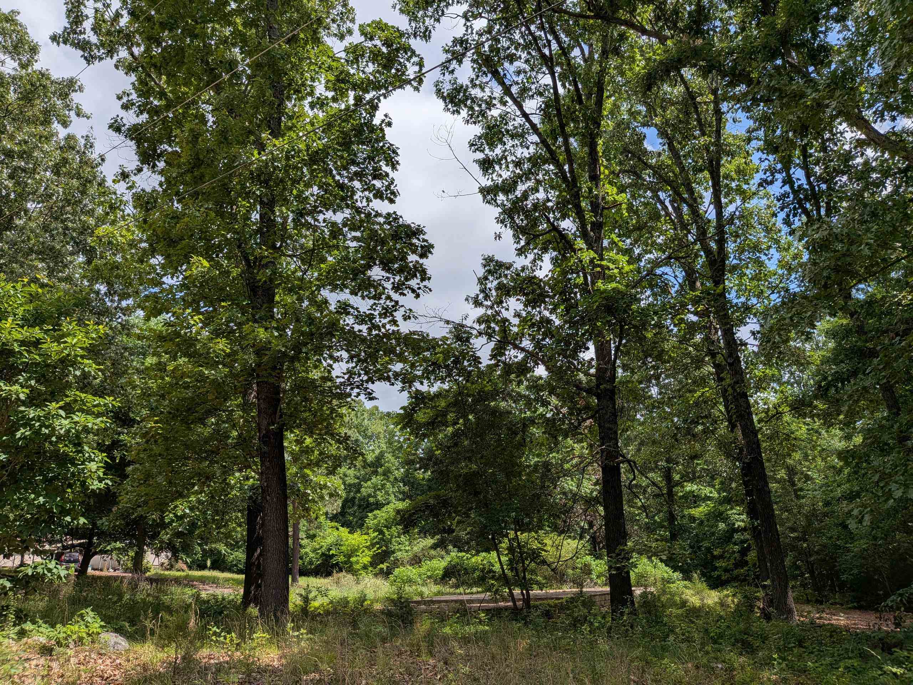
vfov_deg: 56.8
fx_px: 633
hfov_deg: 71.6
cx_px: 456
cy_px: 342
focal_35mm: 24
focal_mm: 4.53
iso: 29
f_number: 1.7
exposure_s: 1/2304
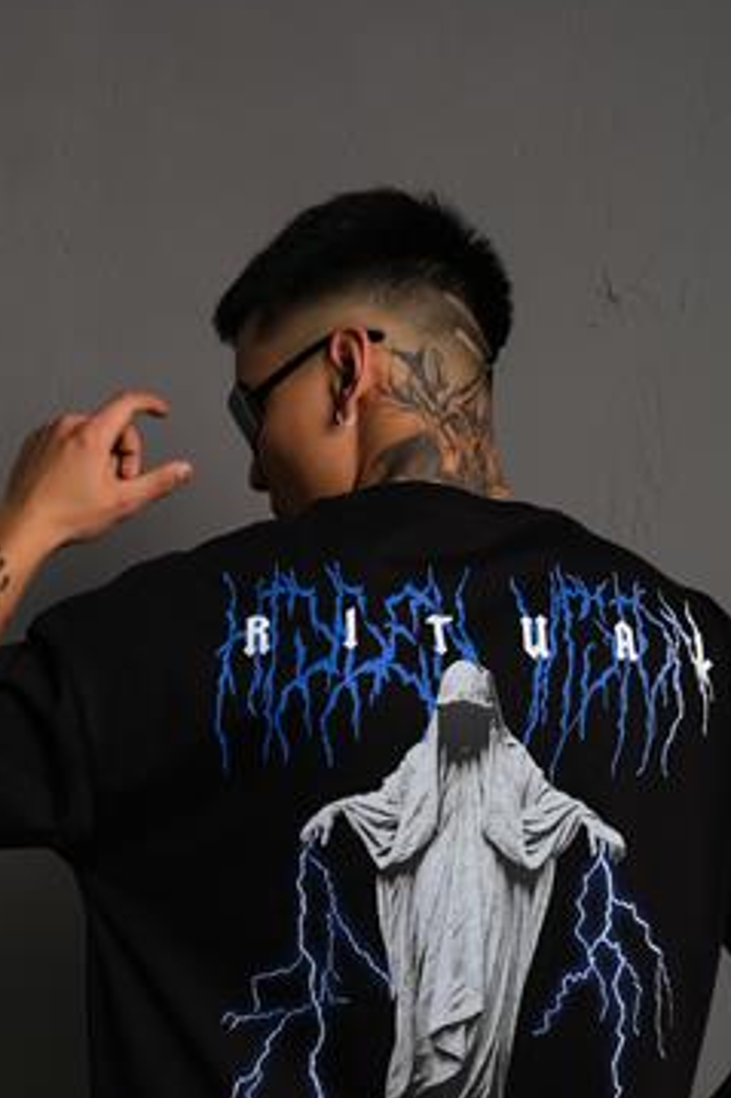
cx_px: 376
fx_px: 1738
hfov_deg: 23.8
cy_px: 855
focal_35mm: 57
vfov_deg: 34.2
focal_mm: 23.3
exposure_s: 1/160
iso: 160
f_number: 5
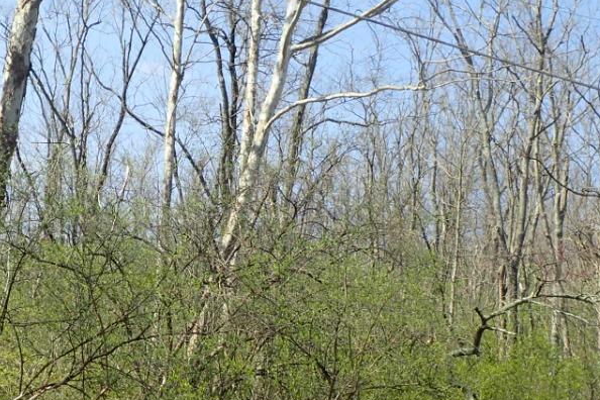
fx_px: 1533
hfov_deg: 22.0
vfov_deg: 14.8
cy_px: 334
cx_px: 175
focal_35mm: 92
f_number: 3.5
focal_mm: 6.42
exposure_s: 1/500
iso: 100
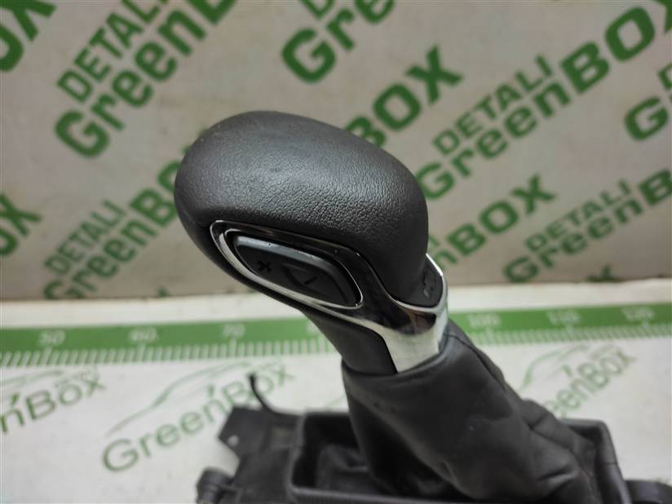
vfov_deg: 53.1
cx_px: 336
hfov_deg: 67.3
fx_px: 505
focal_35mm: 26
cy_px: 252
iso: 137
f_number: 1.79
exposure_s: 1/33
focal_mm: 4.74
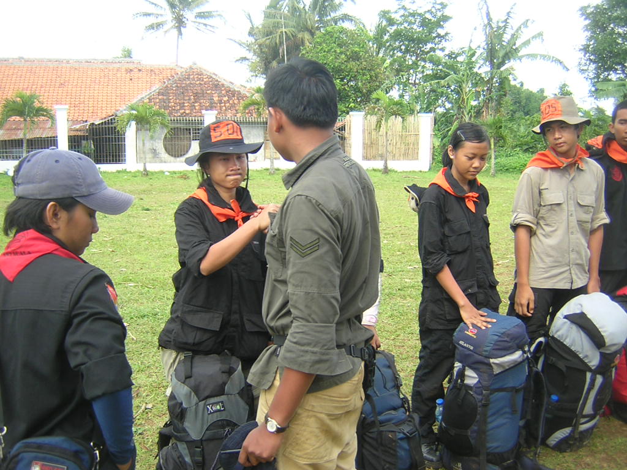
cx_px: 314
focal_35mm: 36
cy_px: 235
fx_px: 652
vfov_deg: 39.7
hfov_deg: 51.4
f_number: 2.6
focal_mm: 4.7
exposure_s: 1/181
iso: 100
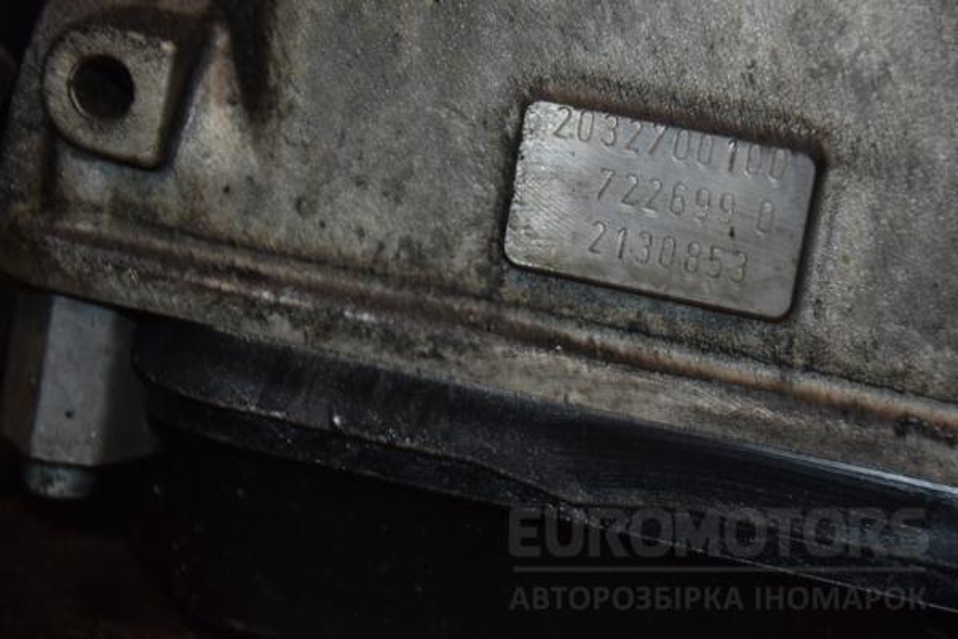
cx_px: 479
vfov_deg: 8.7
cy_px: 320
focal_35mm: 158
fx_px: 4191
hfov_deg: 13.0
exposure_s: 1/60
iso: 800
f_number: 5.6
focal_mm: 105
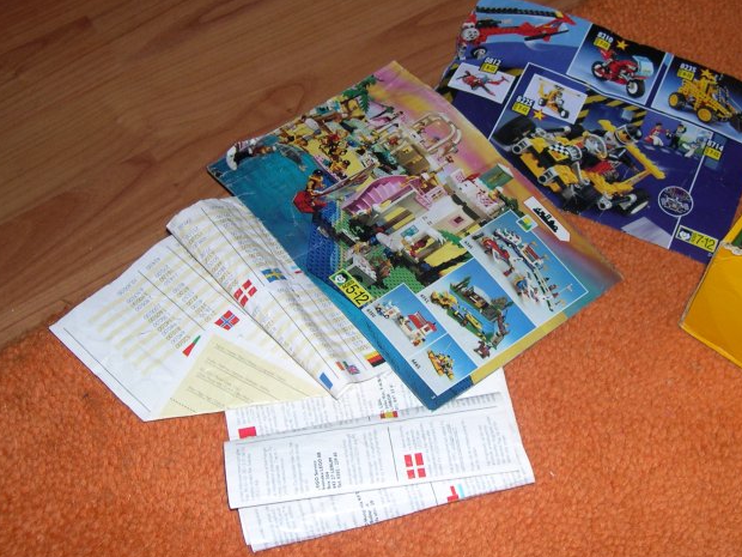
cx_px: 428
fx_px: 1050
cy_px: 240
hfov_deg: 38.8
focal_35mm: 49
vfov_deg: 29.6
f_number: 2.8
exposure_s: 1/60
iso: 100
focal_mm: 8
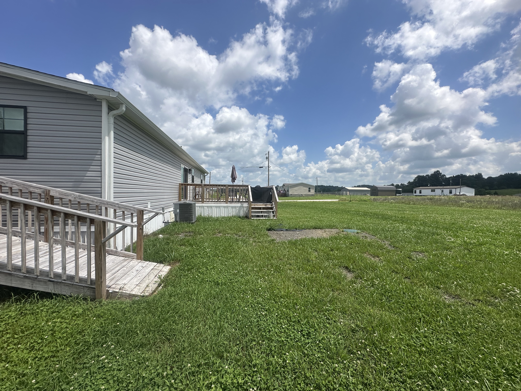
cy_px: 196
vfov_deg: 85.7
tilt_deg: +0.8
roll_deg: -0.7
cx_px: 260
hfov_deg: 102.1
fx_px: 211
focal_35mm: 14
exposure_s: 1/3300
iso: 50
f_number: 2.2
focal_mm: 2.22
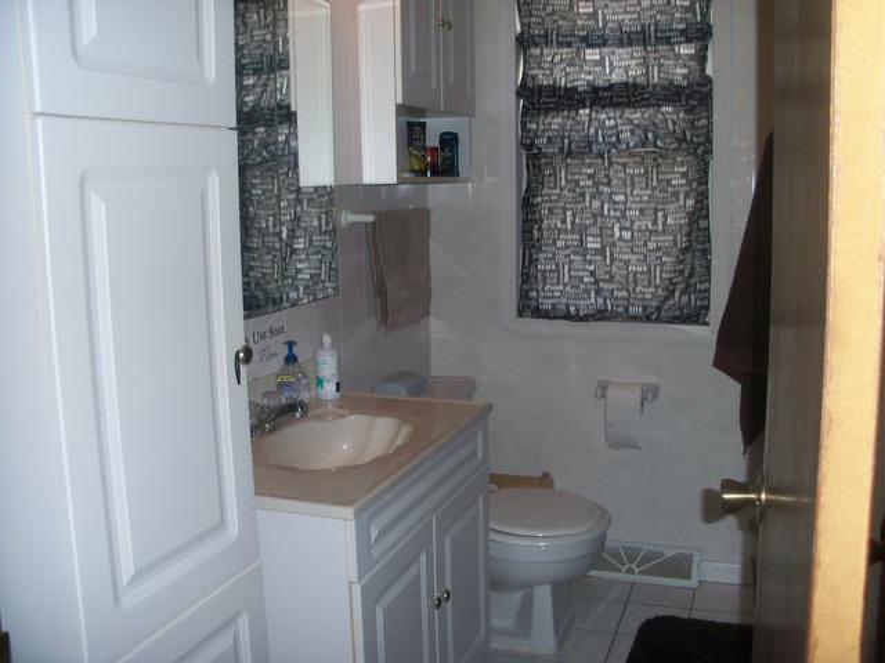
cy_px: 332
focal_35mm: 35
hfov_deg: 52.6
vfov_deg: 40.7
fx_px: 895
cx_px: 442
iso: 100
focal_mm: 6.3
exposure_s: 1/30
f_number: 3
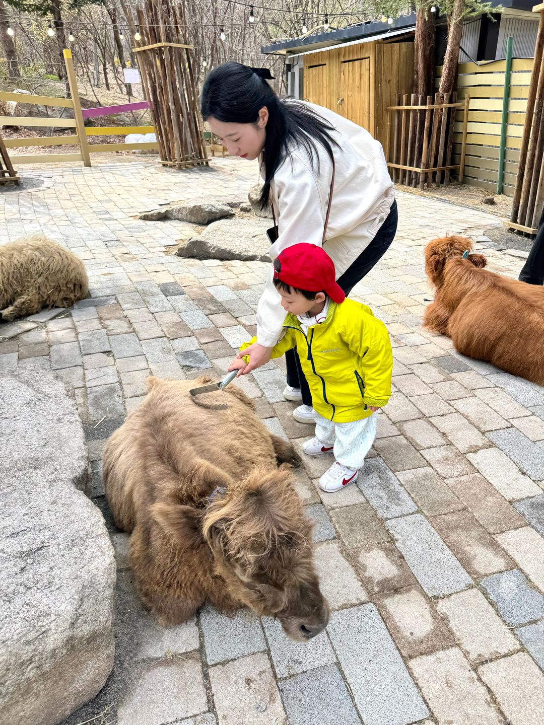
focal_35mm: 24
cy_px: 362
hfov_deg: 56.8
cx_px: 272
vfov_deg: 71.6
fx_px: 503
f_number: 1.78
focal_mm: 6.76
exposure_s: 1/938
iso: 80
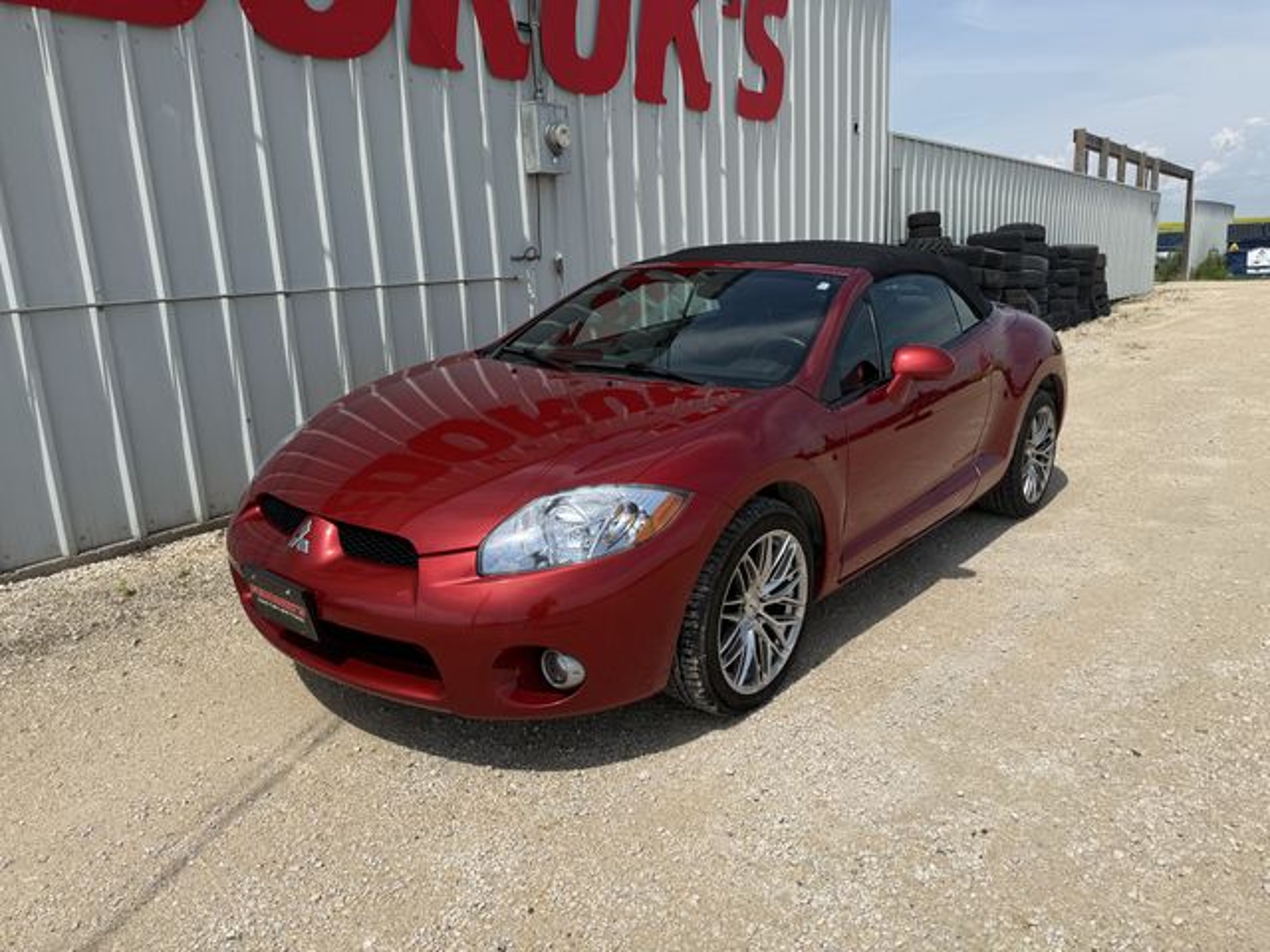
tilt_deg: -9.9
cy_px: 476
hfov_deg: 71.6
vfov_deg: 56.8
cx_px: 635
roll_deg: +3.6
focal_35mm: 24
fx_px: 881
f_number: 1.78
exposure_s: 1/5714
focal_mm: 6.76
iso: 80
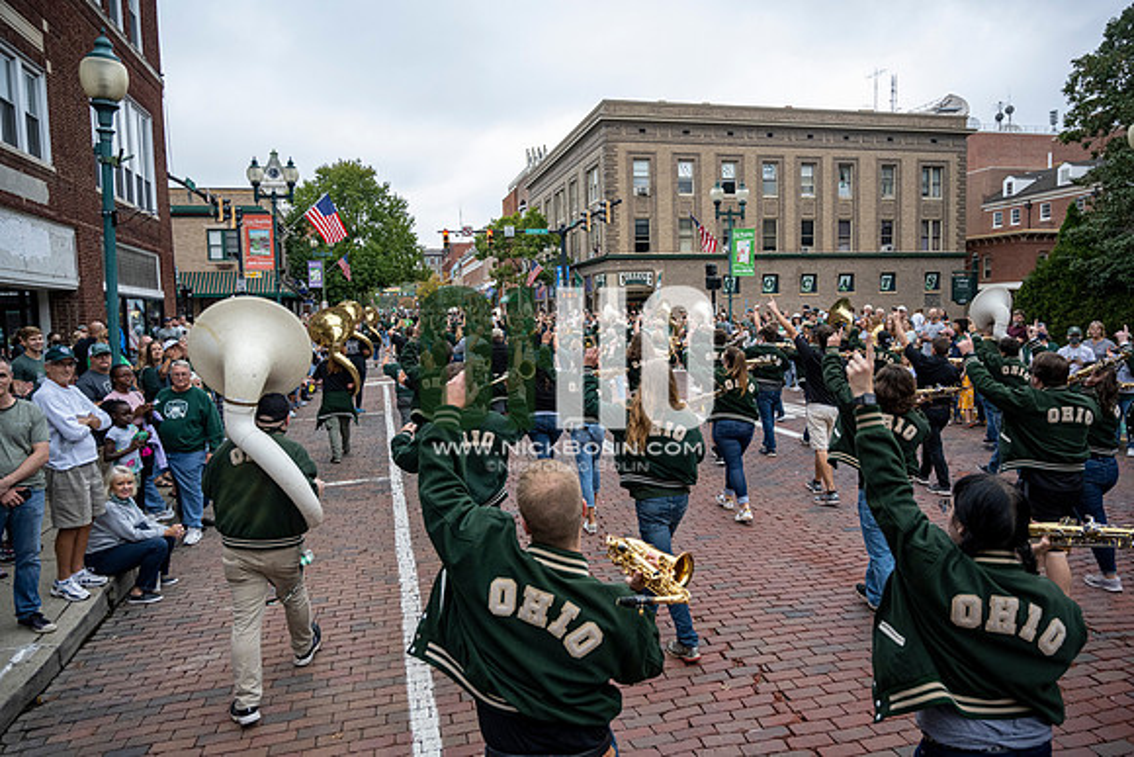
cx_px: 567
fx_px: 756
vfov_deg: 53.2
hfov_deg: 73.7
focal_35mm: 24
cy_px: 378
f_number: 4
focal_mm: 24
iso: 1000
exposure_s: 1/1600
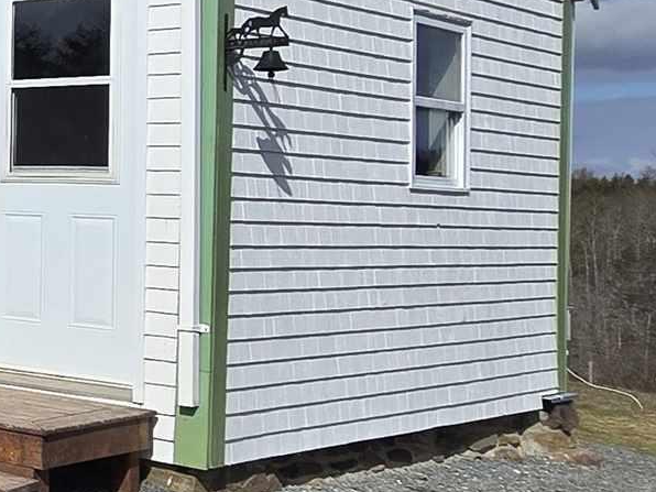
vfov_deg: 21.7
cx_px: -593
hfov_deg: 19.5
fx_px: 1270
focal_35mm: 67
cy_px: 127
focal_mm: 2.2
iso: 50
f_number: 2.2
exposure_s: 1/4860
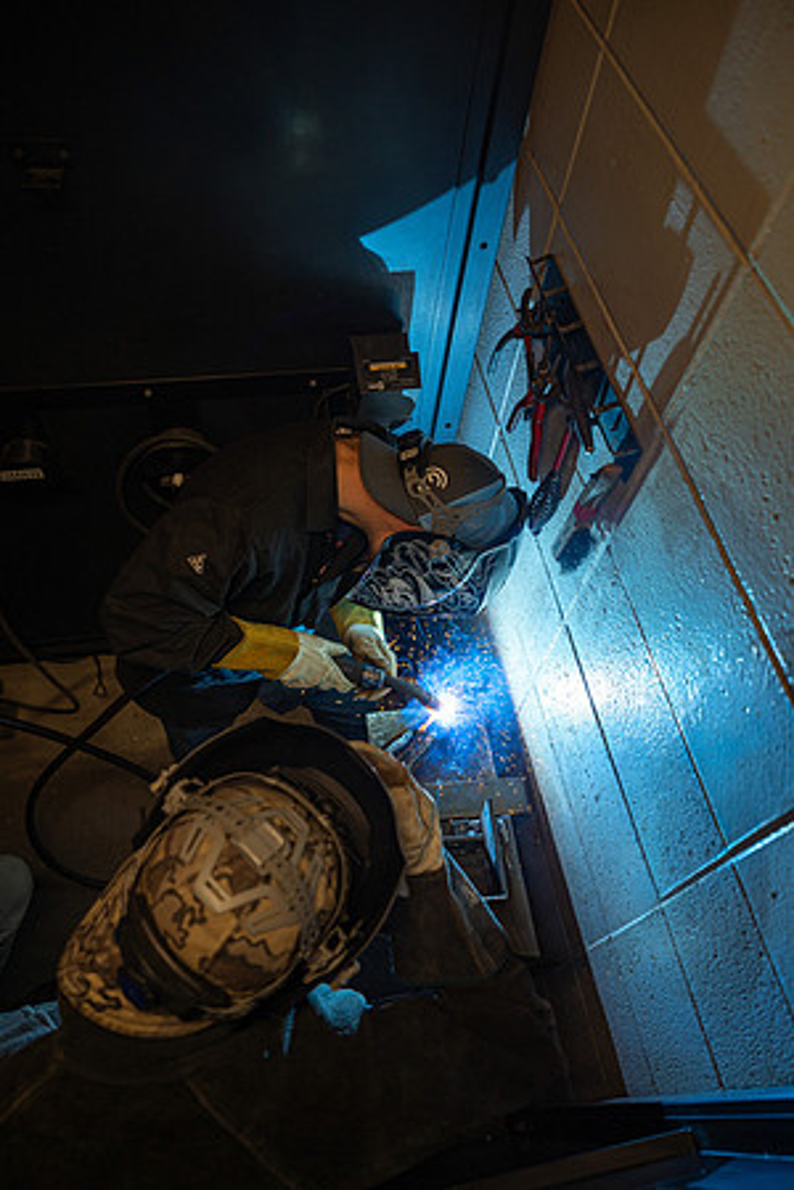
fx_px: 794
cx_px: 397
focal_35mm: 24
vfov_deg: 73.7
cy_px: 595
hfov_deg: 53.1
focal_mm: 24
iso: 100
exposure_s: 1/500
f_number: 2.8
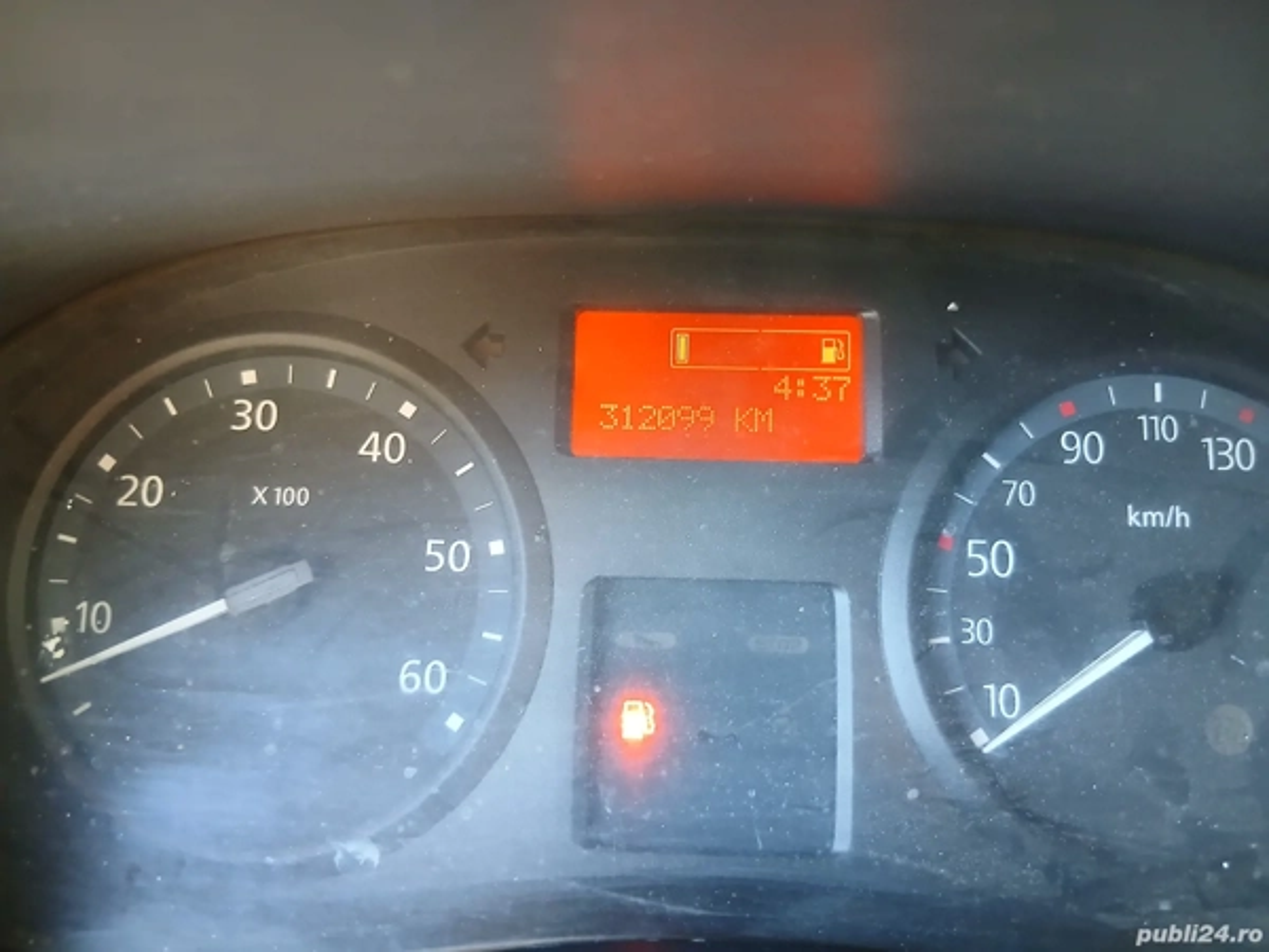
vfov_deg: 53.1
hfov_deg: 67.3
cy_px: 476
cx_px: 634
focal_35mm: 26
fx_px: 953
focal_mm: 3.98
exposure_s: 1/25
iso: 400
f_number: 1.8
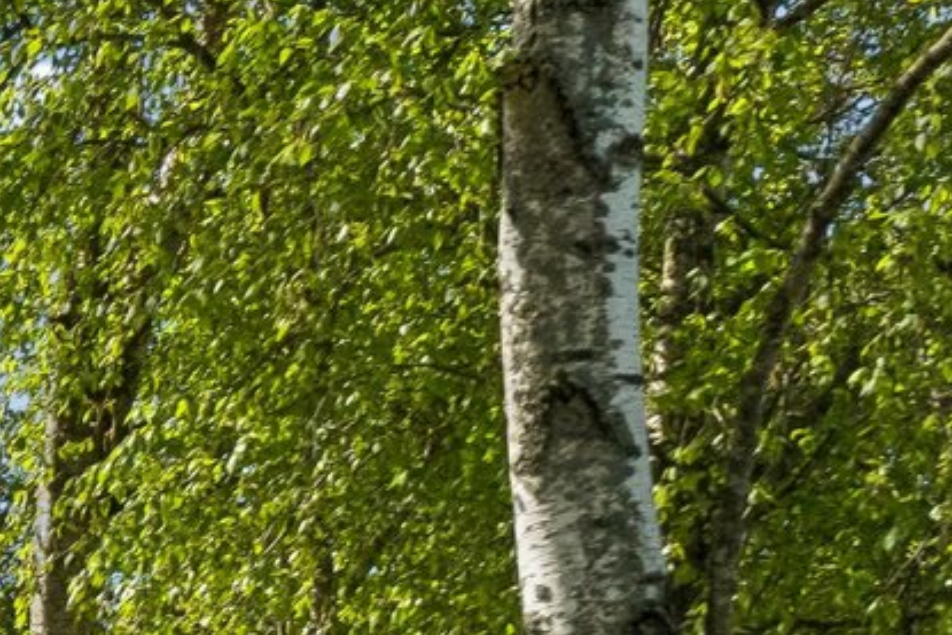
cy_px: 1437
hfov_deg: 8.8
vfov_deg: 5.9
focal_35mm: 224
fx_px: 5925
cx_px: -810
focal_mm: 31
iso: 400
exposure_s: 1/2500
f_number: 5.6
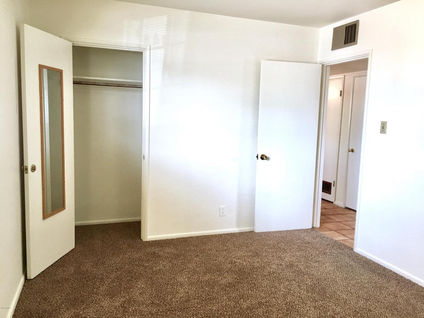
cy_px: 159
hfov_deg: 61.7
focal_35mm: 29
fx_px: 355
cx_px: 212
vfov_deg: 48.2
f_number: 2.2
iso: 32
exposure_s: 1/15
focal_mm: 4.15
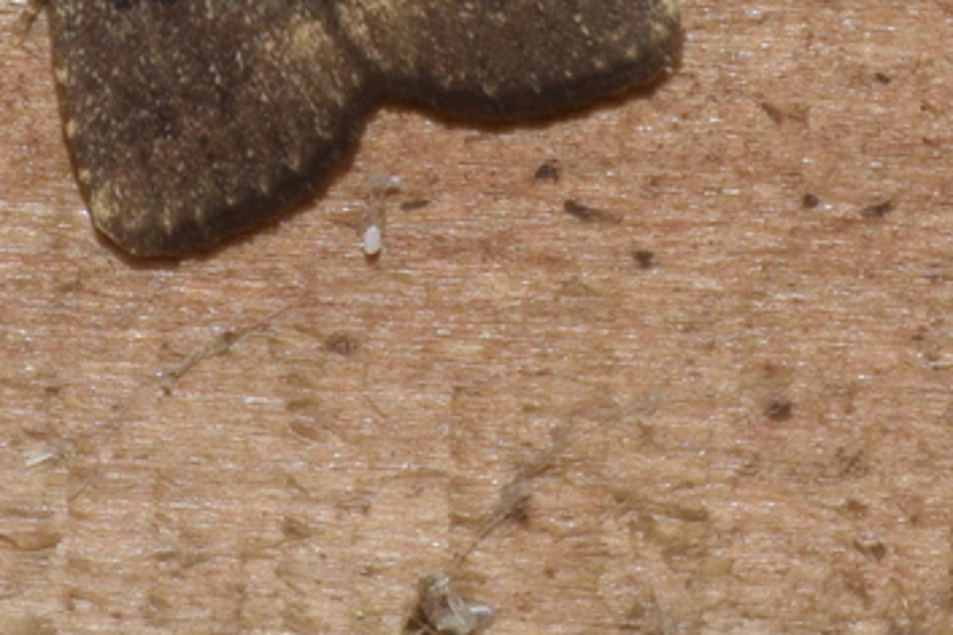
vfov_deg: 2.4
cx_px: 439
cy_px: -97
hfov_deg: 3.6
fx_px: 15108
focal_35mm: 571
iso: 320
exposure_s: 1/60
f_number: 7.1
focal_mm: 140
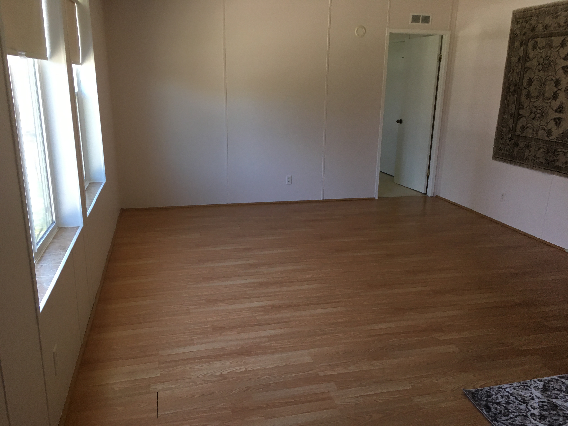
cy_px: 213
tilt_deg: -15.8
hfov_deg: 61.7
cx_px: 284
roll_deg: -1.3
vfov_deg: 48.2
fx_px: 476
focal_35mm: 29
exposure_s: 1/30
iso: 25
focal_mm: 4.15
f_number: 2.2
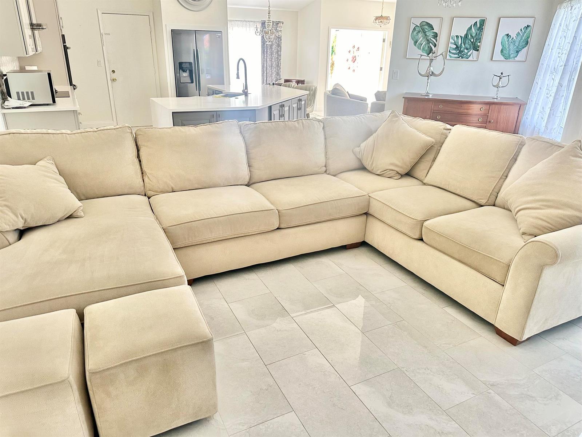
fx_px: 404
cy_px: 218
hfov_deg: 71.6
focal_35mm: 24
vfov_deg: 56.8
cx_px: 291
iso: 250
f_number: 1.78
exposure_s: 1/114
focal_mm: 6.86
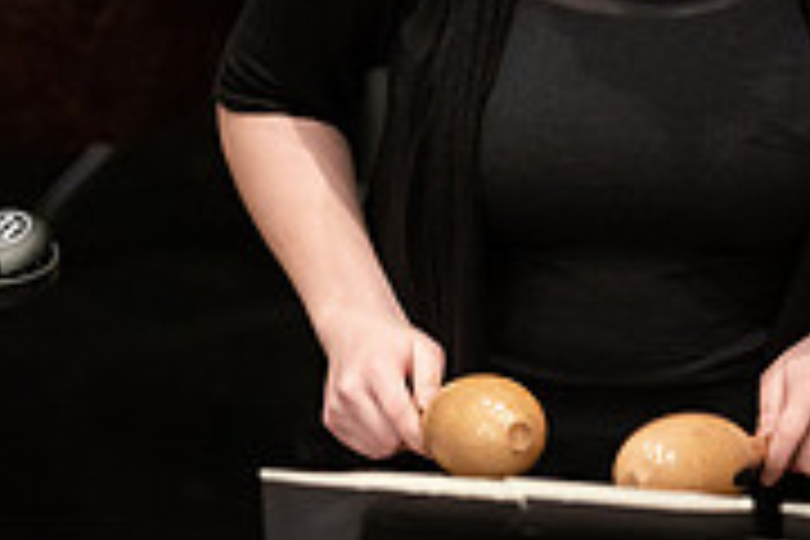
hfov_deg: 2.1
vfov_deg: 1.4
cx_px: 608
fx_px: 21756
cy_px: 16
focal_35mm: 967
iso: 5000
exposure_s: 1/320
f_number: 2.8
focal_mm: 300
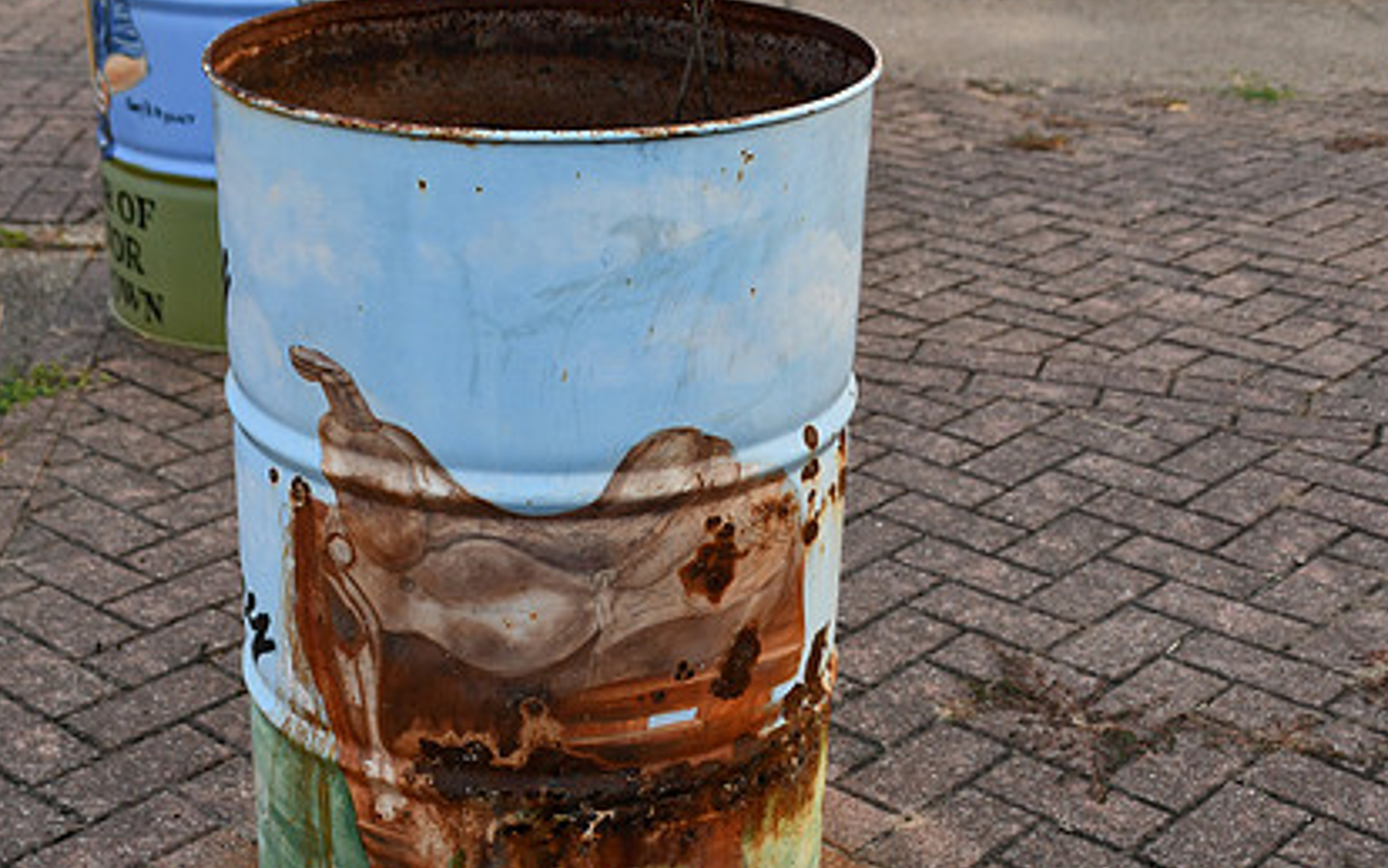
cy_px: 548
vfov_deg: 21.6
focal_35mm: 60
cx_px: 580
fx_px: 2270
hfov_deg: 33.9
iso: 400
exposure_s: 1/250
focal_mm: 28
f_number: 4.5
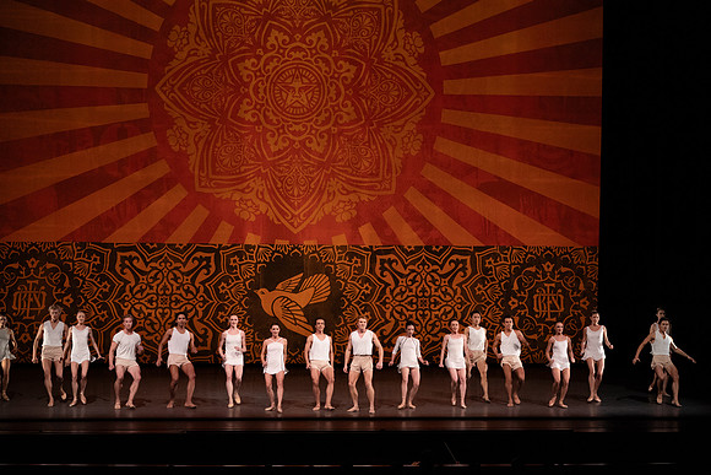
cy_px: 238
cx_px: 356
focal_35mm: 100
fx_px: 1975
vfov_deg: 13.7
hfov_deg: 20.4
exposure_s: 1/400
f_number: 6.3
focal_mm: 100
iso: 6400
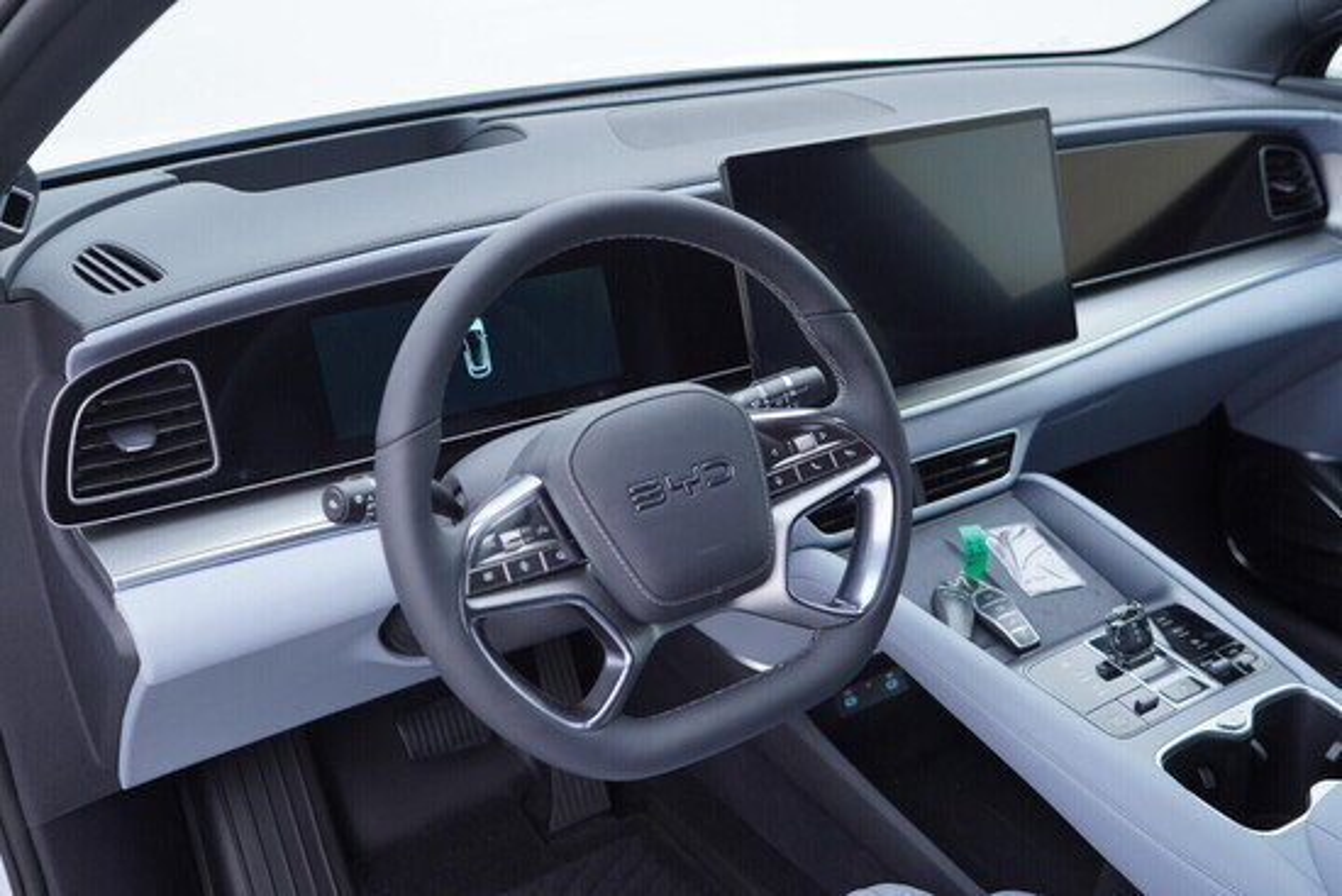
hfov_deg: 53.1
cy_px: 448
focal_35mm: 36
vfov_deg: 36.9
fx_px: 1342
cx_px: 671
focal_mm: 24
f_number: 2.8
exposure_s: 1/40
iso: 125
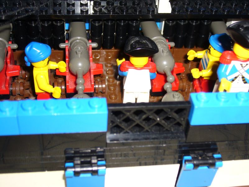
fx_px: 396
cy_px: 94
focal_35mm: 55
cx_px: 124
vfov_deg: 26.6
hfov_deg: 34.9
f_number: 3.5
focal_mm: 9.1
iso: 80
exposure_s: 1/60
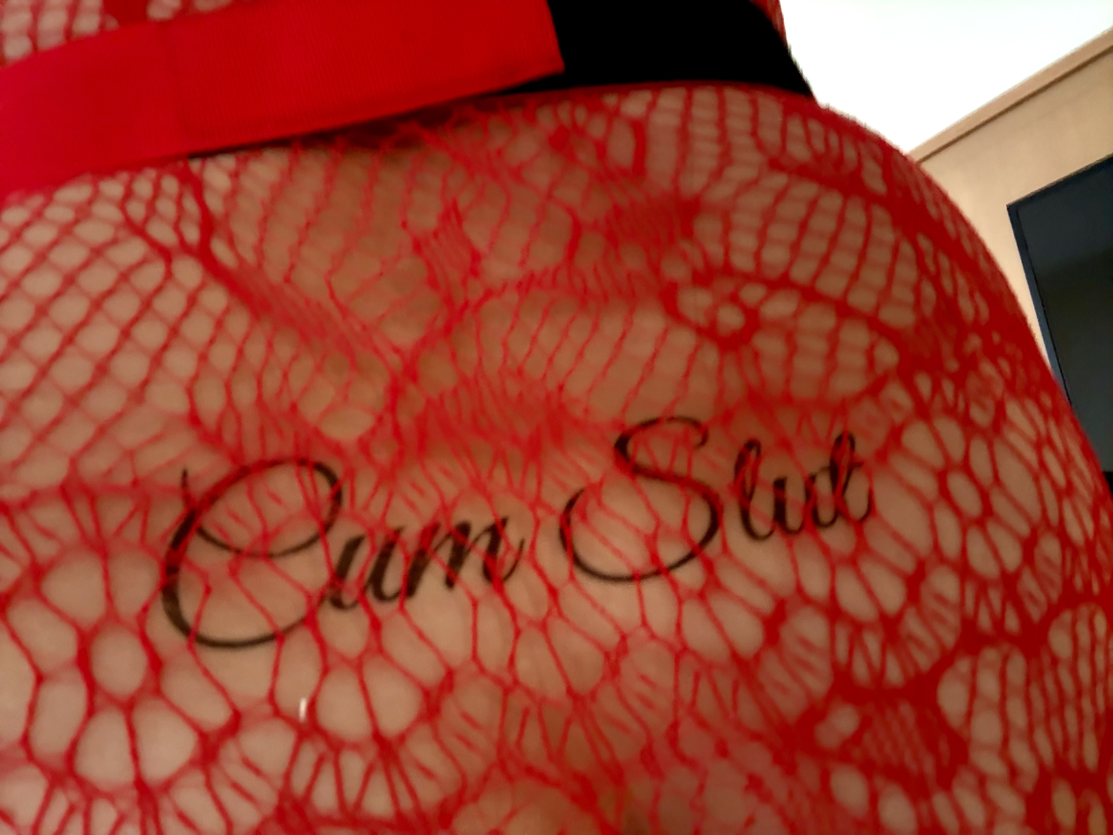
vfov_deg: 58.9
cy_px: 418
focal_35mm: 23
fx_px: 740
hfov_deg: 73.9
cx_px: 556
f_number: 1.9
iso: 400
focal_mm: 2.69
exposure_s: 1/30
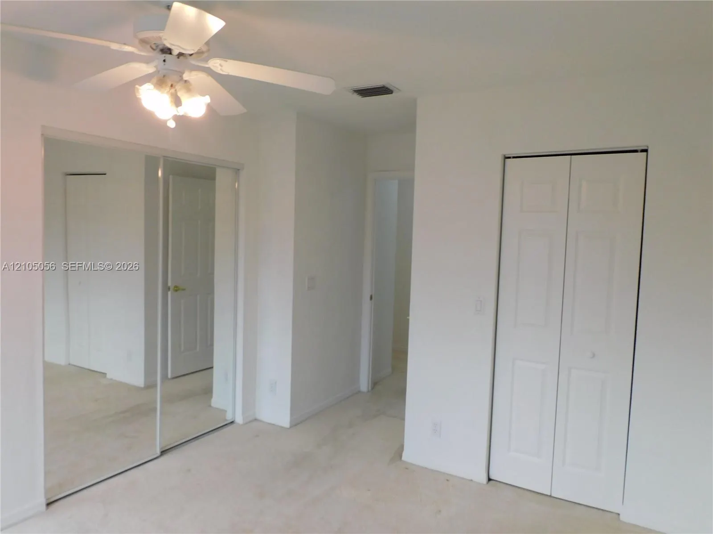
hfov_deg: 71.6
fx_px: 494
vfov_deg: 56.8
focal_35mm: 24
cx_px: 356
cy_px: 267
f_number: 3.3
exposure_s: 1/50
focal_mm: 4.3
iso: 125
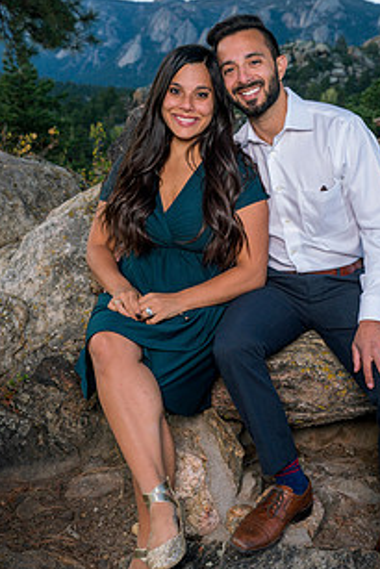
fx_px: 696
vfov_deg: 44.5
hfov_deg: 30.4
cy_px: 282
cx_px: 237
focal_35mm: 44
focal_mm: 30
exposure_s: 1/200
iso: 160
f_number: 5.6
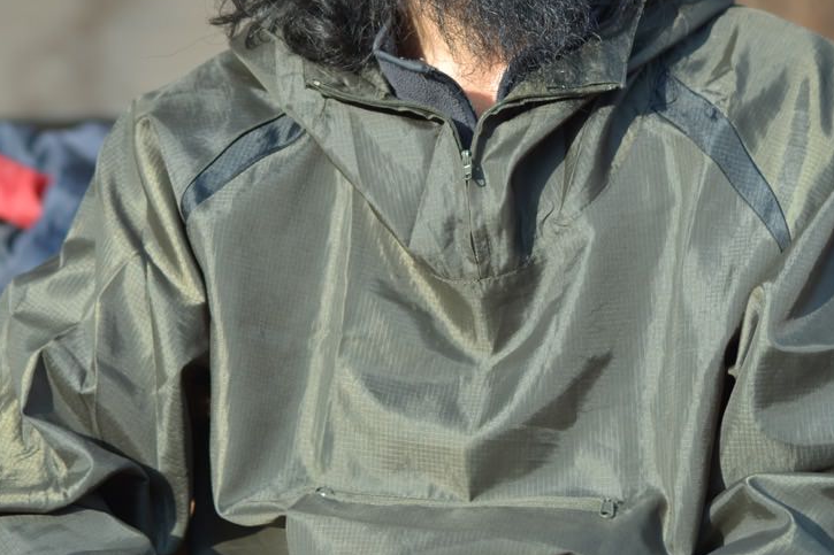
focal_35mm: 138
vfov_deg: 9.9
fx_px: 3196
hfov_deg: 14.8
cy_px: 20
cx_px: 297
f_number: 2.5
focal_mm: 50
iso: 100
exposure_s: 1/800
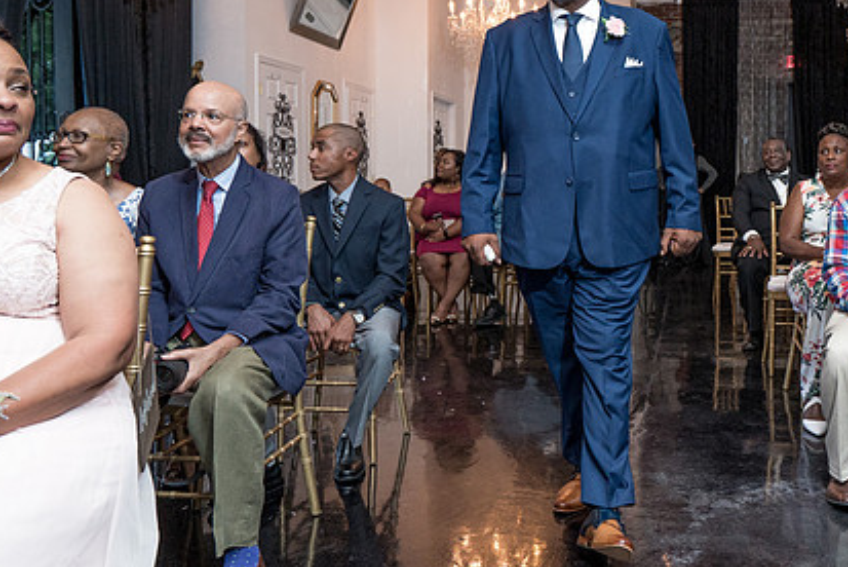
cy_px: 192
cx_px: 593
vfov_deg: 36.6
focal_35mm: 36
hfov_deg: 51.7
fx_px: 849
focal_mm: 23
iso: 2000
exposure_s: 1/200
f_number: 4
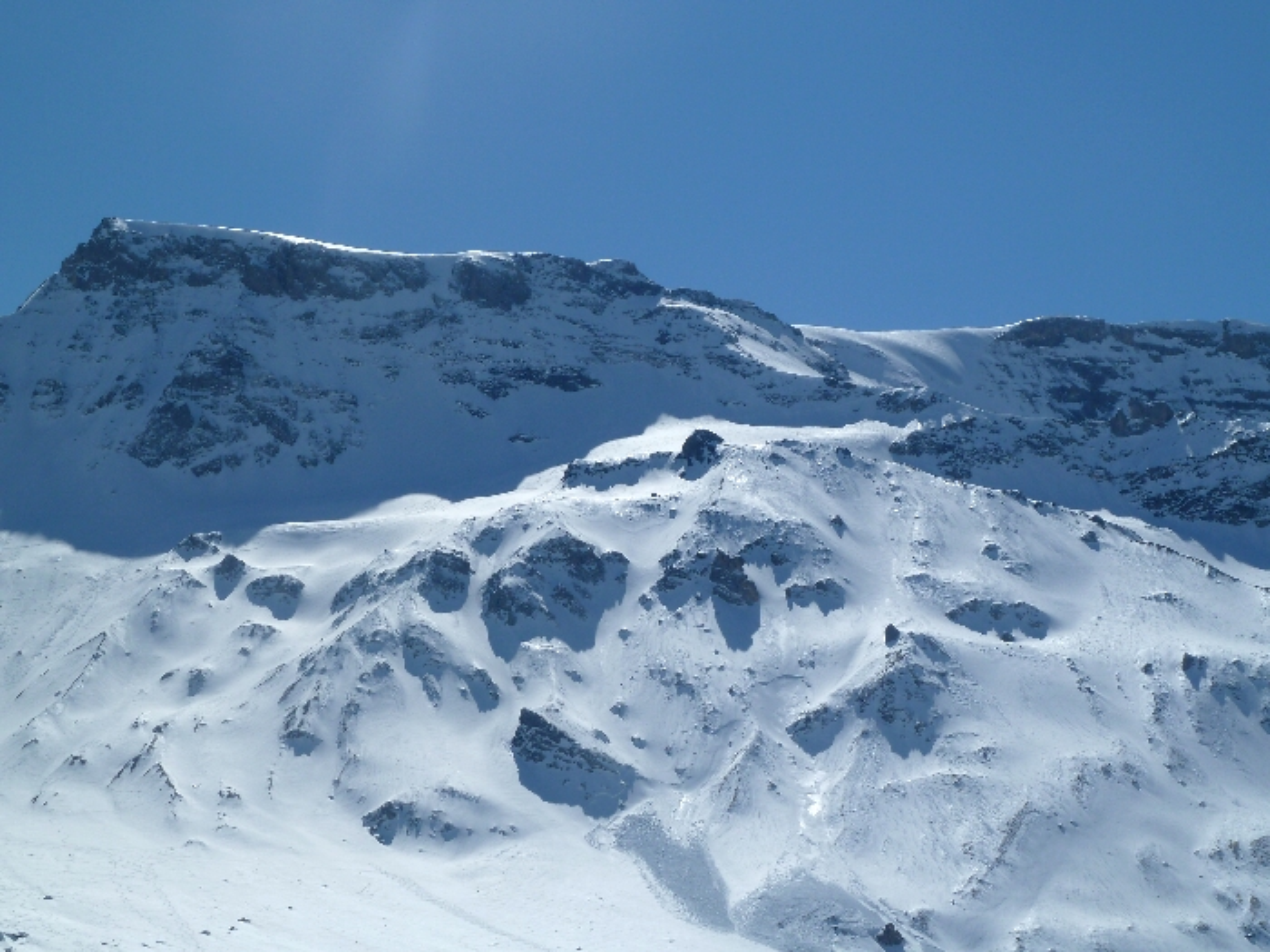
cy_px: 476
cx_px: 635
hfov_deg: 25.0
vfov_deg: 18.9
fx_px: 2862
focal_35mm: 78
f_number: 6.3
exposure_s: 1/1000
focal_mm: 12.8
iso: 80
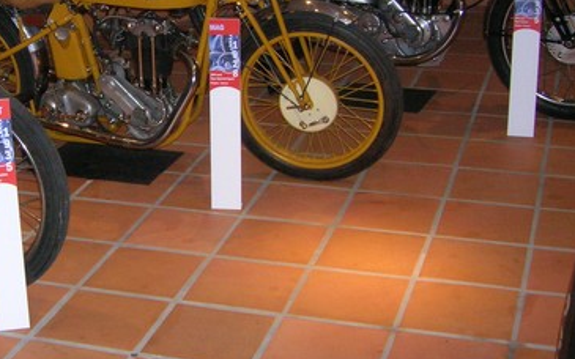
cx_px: 135
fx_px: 1097
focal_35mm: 70
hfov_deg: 28.9
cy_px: 102
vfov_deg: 18.5
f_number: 2.9
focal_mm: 5.7
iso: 172
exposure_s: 1/60.1
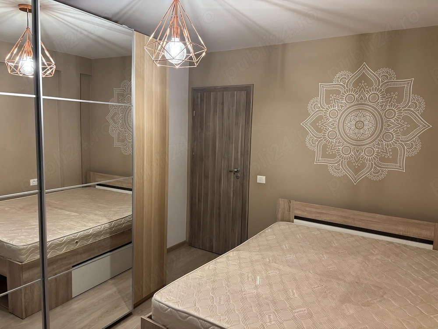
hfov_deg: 67.3
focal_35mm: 26
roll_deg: -0.7
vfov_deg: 53.1
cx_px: 219
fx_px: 329
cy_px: 164
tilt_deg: -6.2
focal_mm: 5.96
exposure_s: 1/50
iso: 200
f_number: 1.6
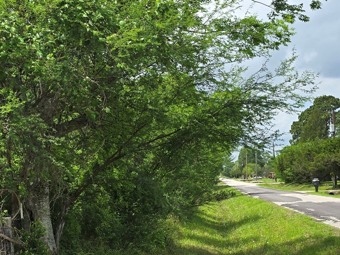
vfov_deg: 23.7
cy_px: 203
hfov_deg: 31.6
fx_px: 599
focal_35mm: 61
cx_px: 129
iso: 12
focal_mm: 6.3
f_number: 1.7
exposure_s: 1/734
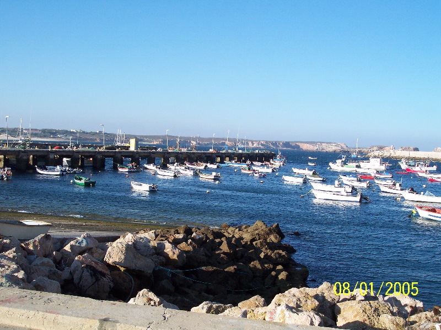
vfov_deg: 37.7
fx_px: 484
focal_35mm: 38
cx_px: 220
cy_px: 165
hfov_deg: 49.0
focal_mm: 8
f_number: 4.8
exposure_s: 1/500
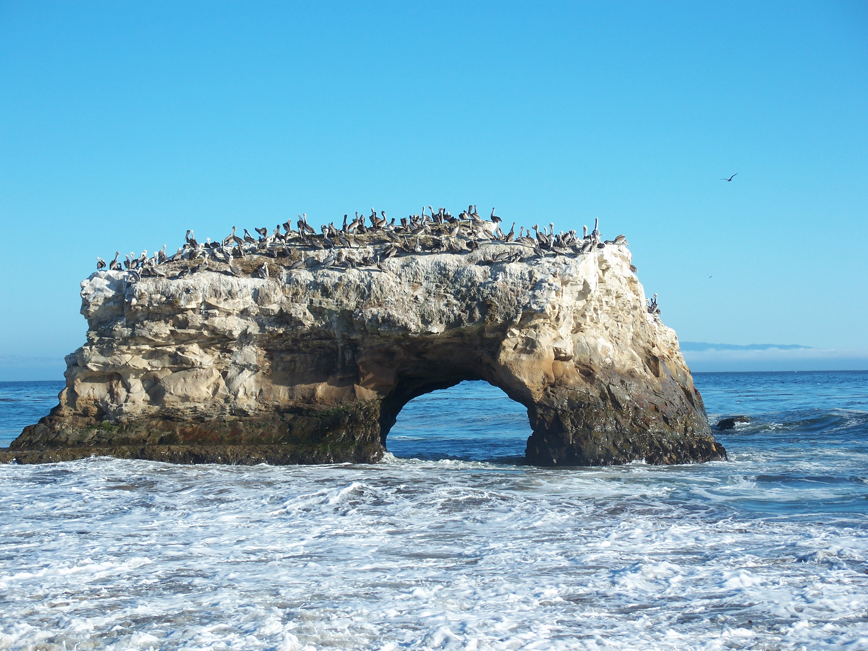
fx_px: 2056
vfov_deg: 18.0
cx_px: 434
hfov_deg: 23.8
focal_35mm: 82
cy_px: 326
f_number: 3.6
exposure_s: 1/640
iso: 64
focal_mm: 17.3
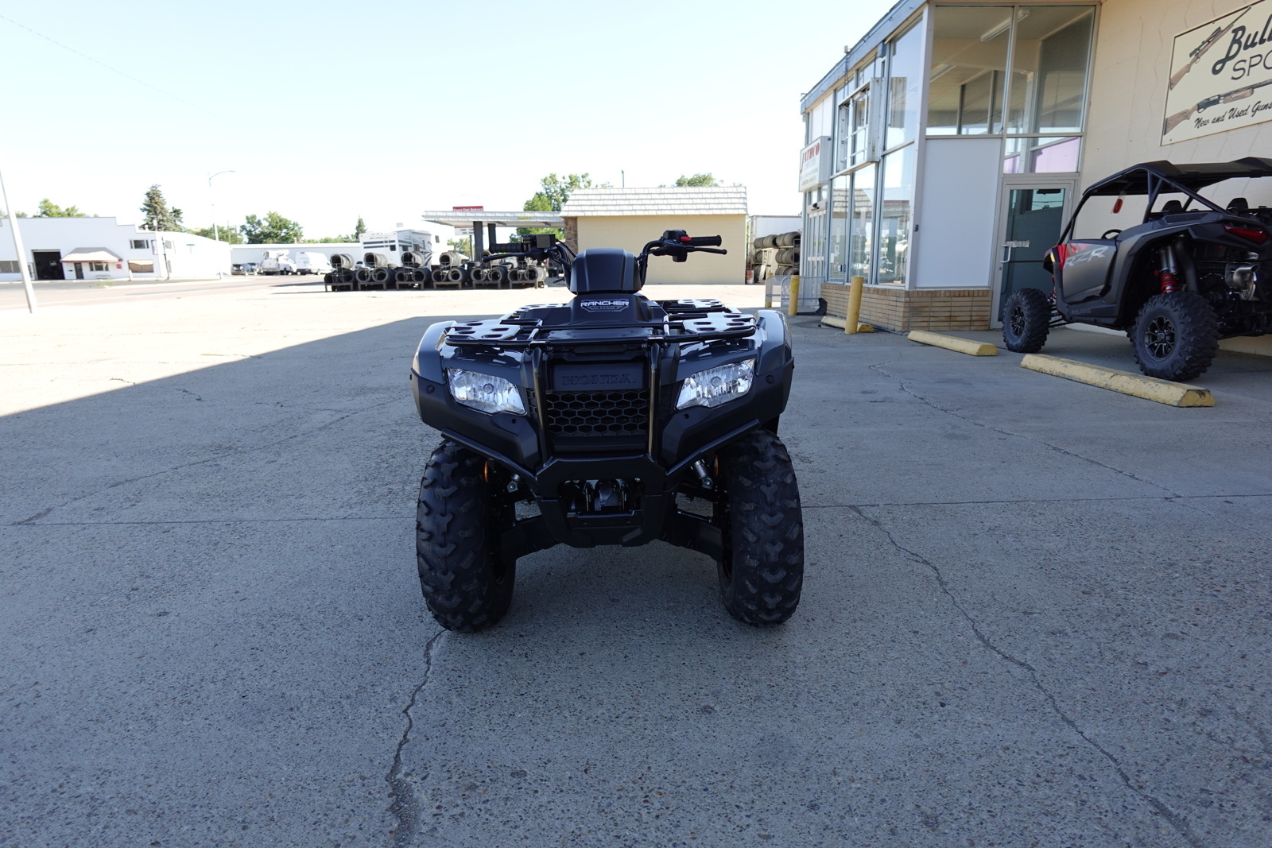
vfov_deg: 61.9
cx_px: 636
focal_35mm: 20
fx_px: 707
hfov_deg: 84.0
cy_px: 424
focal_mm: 7.6
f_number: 2
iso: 125
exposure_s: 1/800
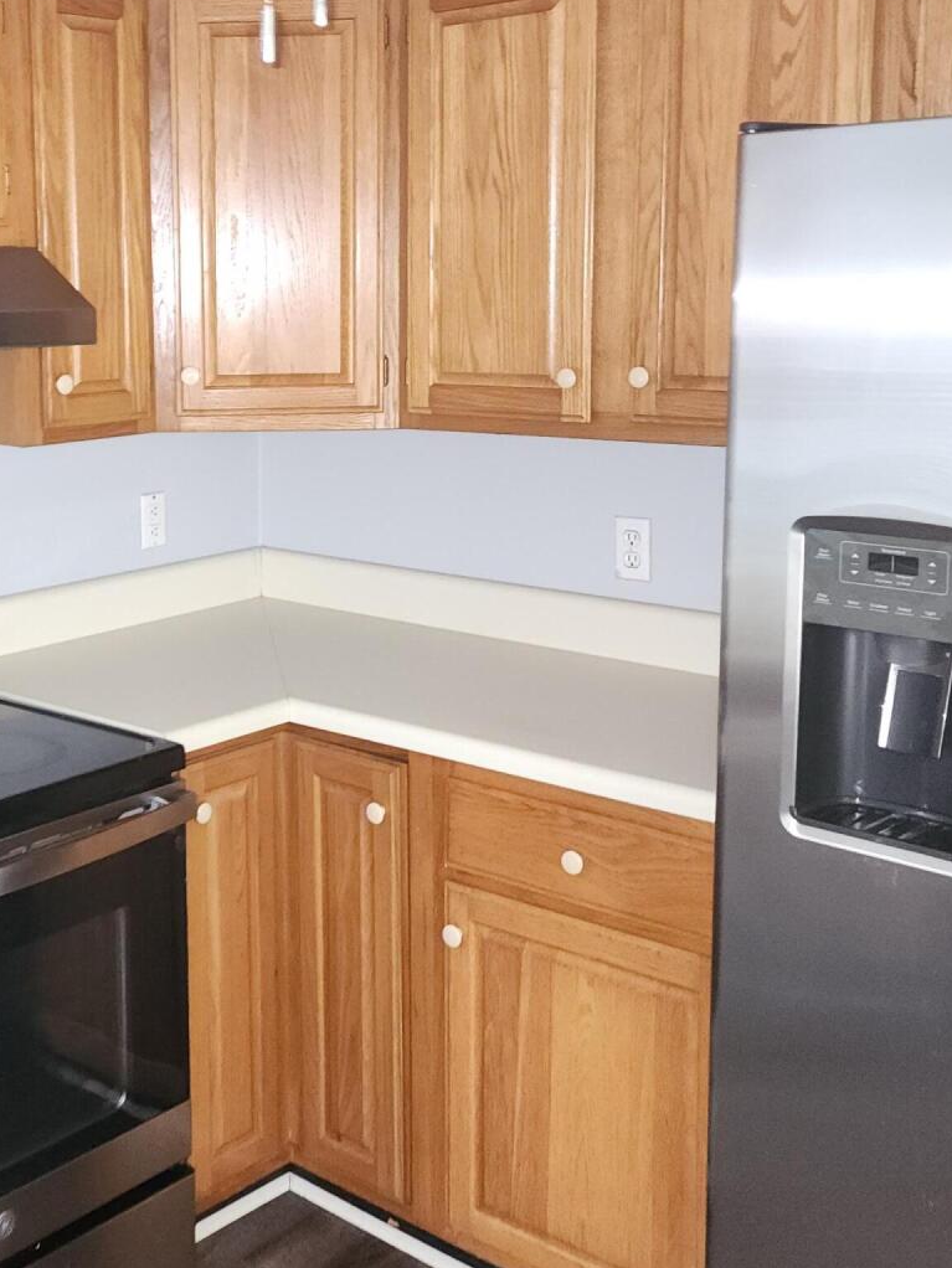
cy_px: 486
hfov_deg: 31.1
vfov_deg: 41.8
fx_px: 1649
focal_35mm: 45
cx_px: 149
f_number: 1.8
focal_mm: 6.4
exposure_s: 1/10
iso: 1000
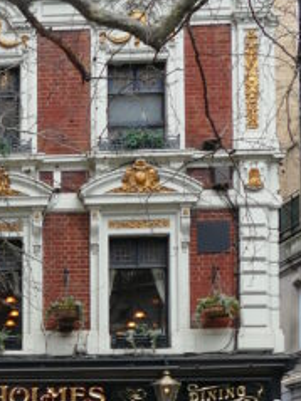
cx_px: -214
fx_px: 1195
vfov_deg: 18.4
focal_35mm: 103
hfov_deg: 13.2
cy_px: 430
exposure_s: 1/250
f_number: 2.8
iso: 125
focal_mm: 9.12
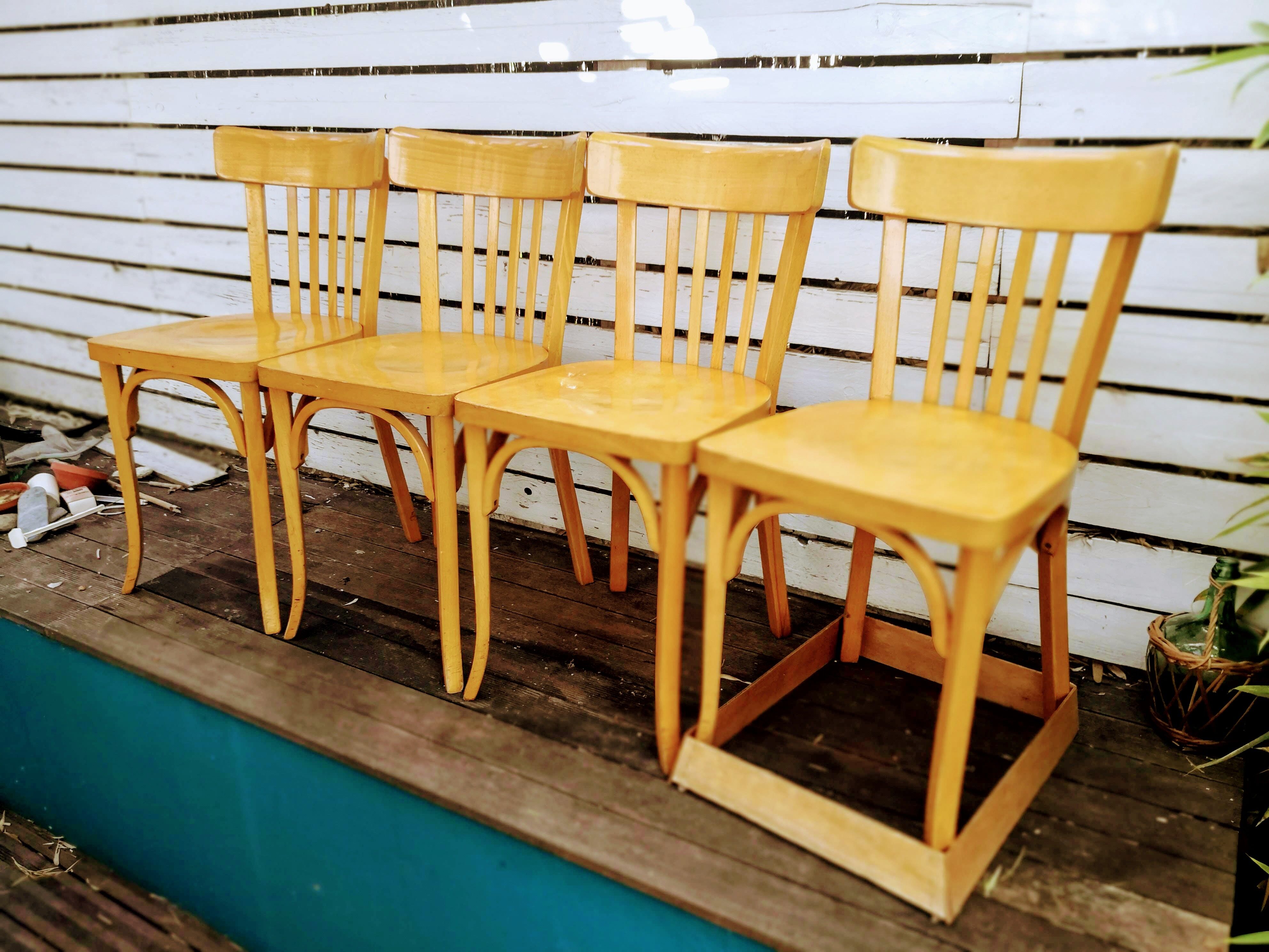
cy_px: 476
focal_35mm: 27
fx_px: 990
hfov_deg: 65.3
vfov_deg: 51.4
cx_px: 634
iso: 64
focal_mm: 3.95
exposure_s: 1/50
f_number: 4
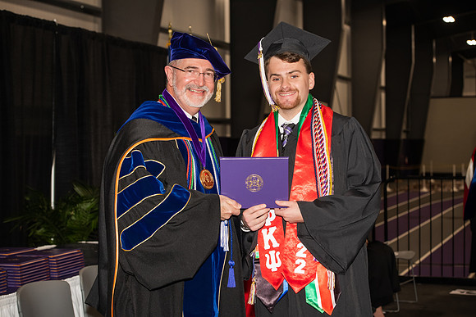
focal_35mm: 70
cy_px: 158
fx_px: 926
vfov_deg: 19.5
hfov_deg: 28.8
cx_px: 238
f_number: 5.6
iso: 1000
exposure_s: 1/200
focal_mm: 70
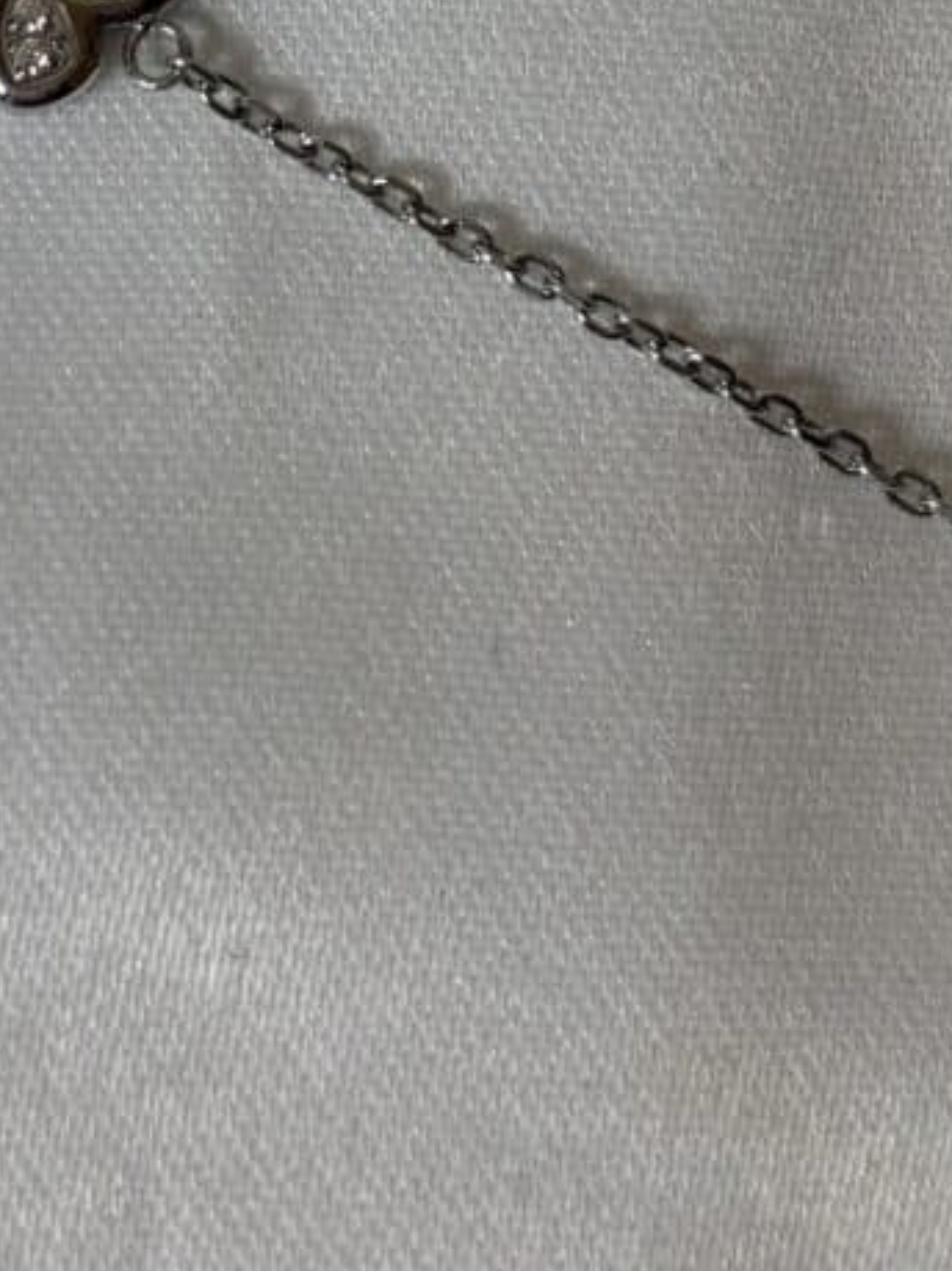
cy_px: -125
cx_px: 100
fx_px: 4256
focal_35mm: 116
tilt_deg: -77.3
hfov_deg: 12.7
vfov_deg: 16.5
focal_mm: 5.96
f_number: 1.6
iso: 32
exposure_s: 1/187
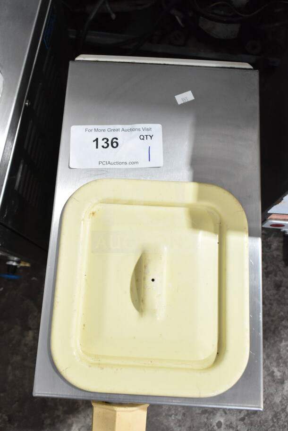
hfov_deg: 40.0
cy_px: 216
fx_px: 396
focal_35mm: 33
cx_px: 144
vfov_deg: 57.2
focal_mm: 22
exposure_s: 1/125
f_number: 5.6
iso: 1600
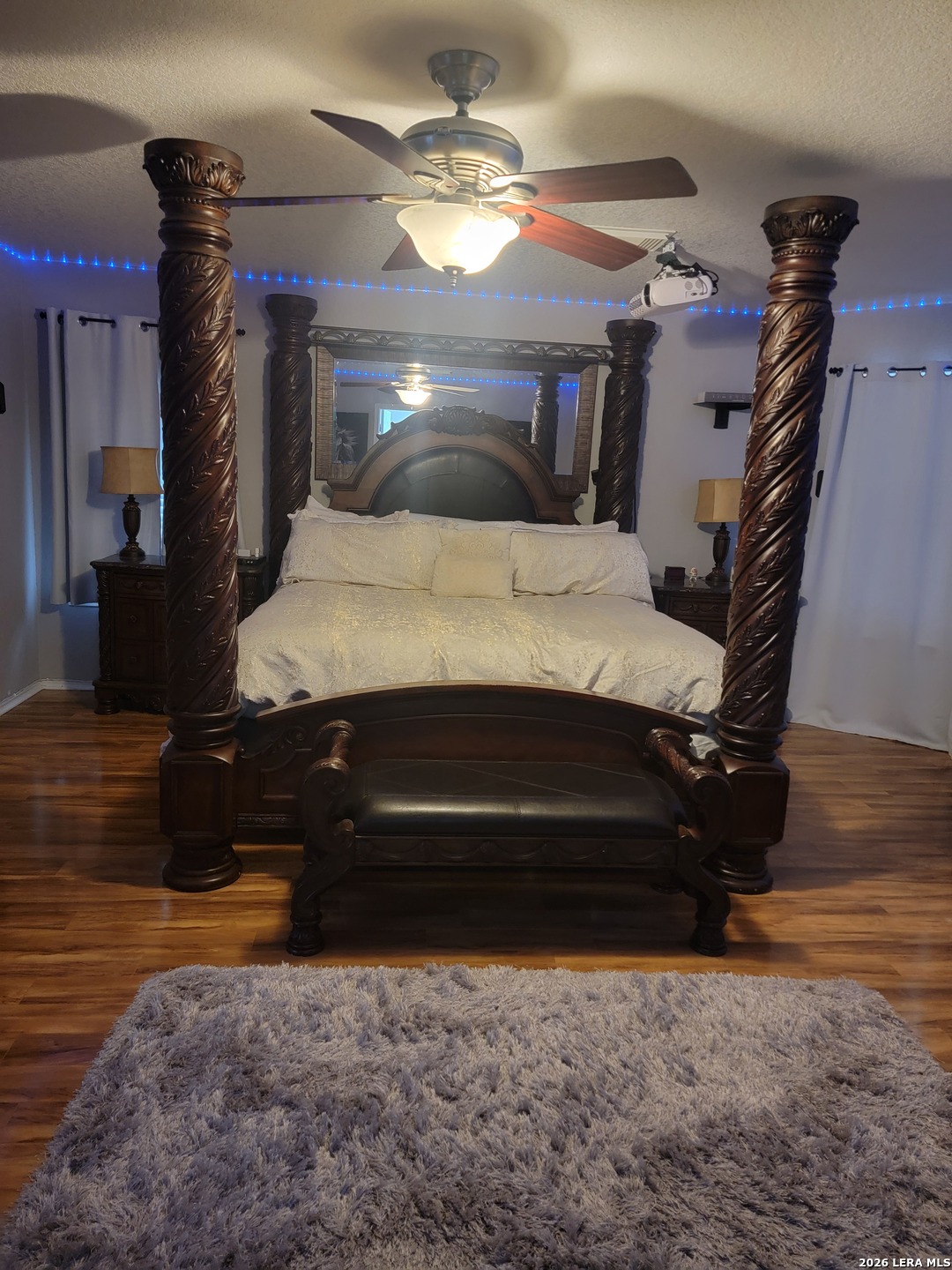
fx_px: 880
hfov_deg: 56.8
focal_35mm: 24
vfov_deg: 71.6
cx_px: 476
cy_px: 635
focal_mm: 6.7
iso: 400
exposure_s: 1/40
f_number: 1.8
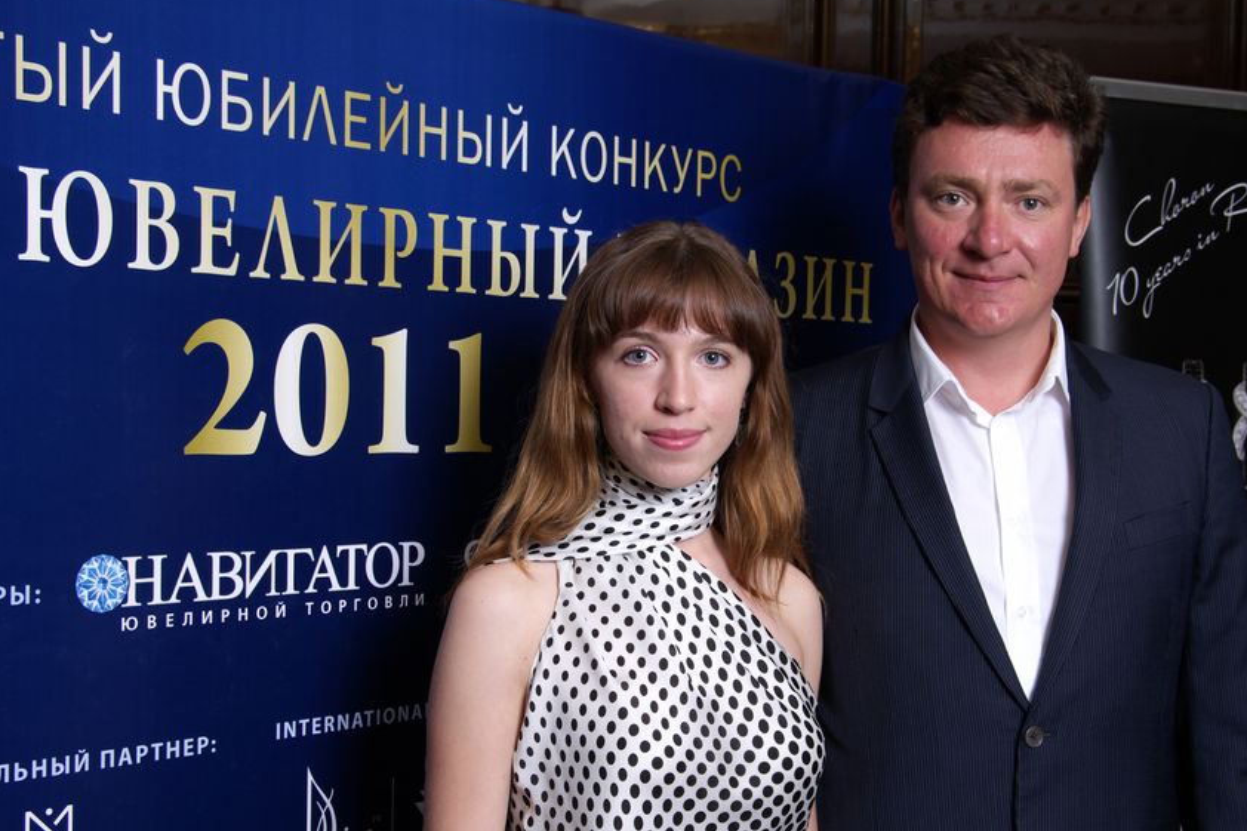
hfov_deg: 38.5
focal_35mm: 52
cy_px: 481
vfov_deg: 26.1
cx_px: 665
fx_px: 1787
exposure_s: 1/60
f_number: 8
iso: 200
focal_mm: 29
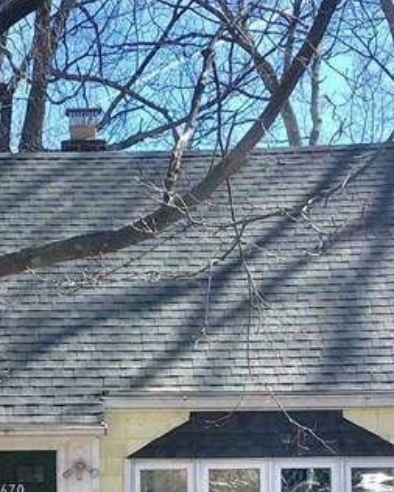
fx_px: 1428
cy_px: 453
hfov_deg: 15.4
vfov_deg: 19.2
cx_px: -11
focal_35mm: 98
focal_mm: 3.3
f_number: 2.4
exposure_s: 1/550
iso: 25
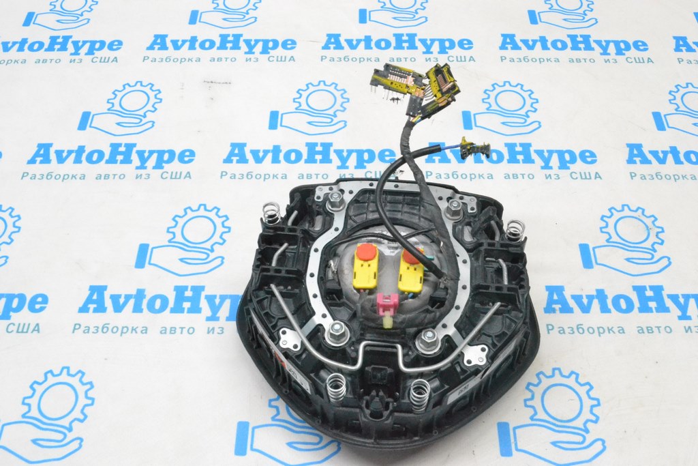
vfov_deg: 36.9
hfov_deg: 53.1
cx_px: 349
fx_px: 698
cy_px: 233
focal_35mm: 36
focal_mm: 24
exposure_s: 1/100
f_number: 13
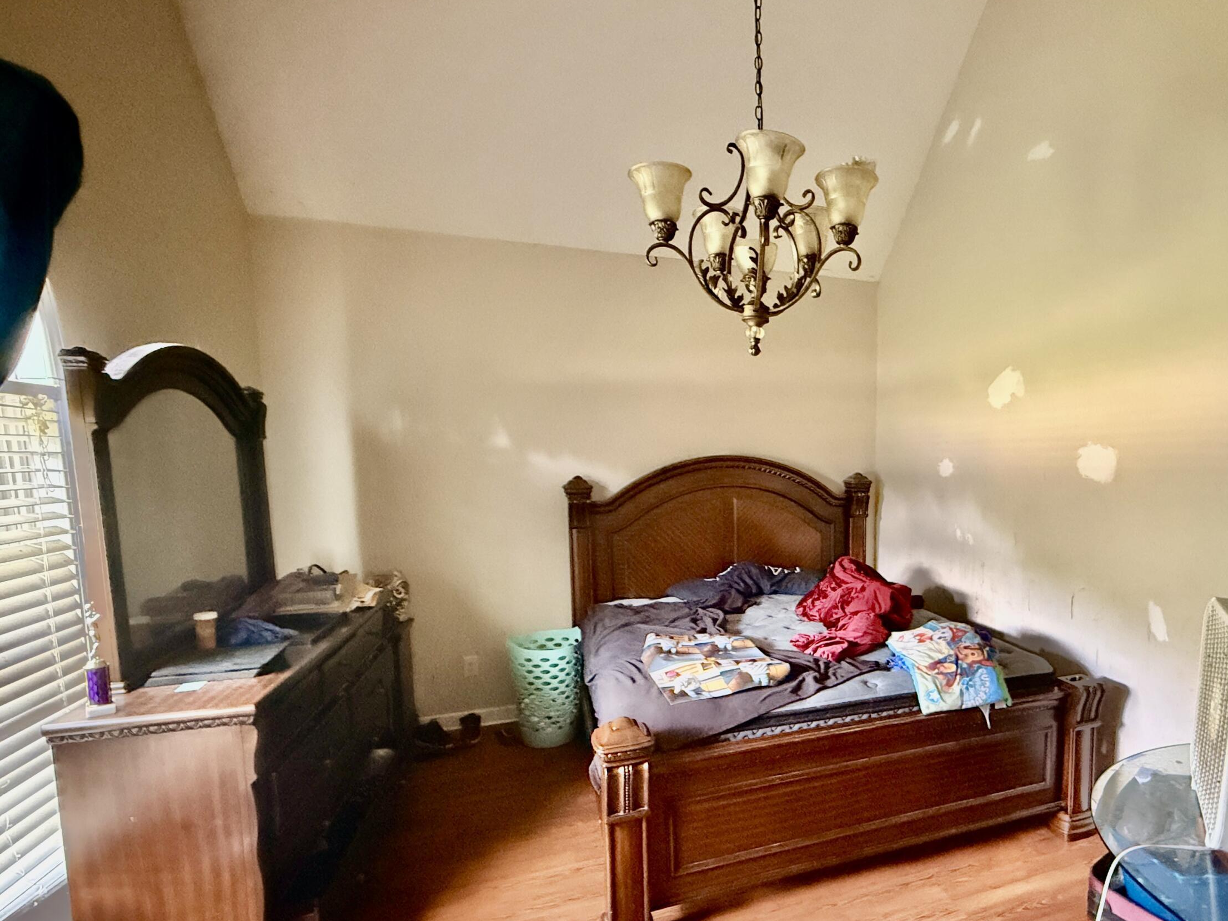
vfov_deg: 68.3
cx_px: 806
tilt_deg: -6.1
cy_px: 529
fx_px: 674
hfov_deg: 82.2
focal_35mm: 19
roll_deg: +0.5
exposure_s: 1/40
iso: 1600
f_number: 2.2
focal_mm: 2.22
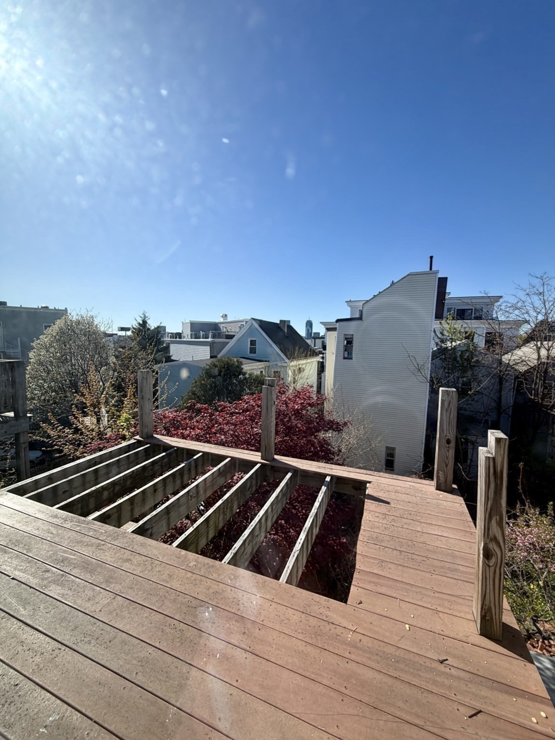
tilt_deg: -5.1
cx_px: 278
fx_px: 299
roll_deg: -1.2
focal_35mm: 14
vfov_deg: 102.1
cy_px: 370
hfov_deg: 85.7
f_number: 2.2
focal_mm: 2.22
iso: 25
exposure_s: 1/770
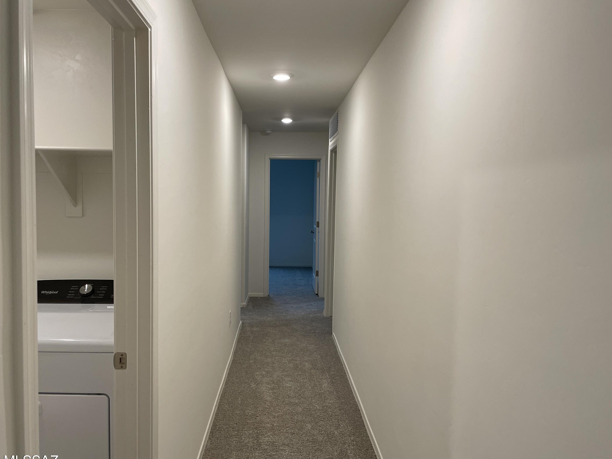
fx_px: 495
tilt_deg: -2.7
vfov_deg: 49.7
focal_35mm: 28
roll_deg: -0.2
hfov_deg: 63.4
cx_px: 287
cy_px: 236
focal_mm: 4.2
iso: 100
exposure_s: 1/120
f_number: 1.6
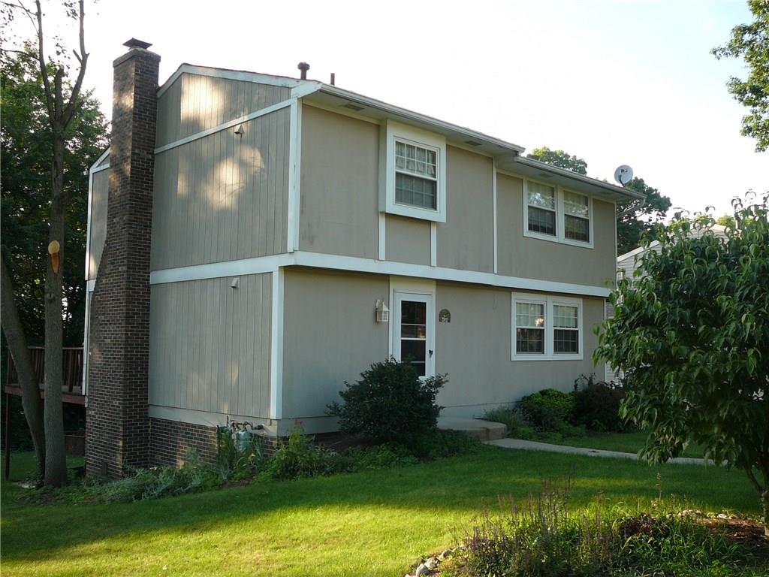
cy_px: 288
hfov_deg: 52.6
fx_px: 778
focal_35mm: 35
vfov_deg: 40.7
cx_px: 384
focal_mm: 5.2
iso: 80
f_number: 2.8
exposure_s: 1/160
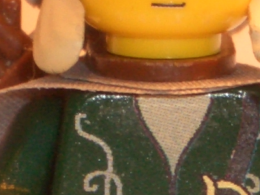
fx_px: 3883
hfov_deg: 3.8
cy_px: 248
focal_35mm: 517
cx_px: 131
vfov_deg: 2.9
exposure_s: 1/100
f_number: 6.6
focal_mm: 13.5
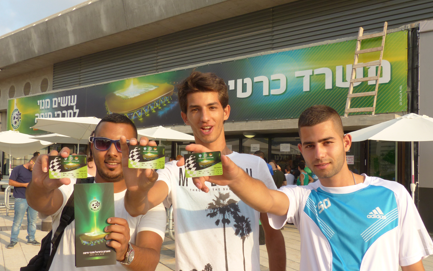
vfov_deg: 37.2
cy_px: 152
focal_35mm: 34
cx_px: 216
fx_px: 401
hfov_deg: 56.7
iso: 100
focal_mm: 5.8
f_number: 4
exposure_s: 1/500
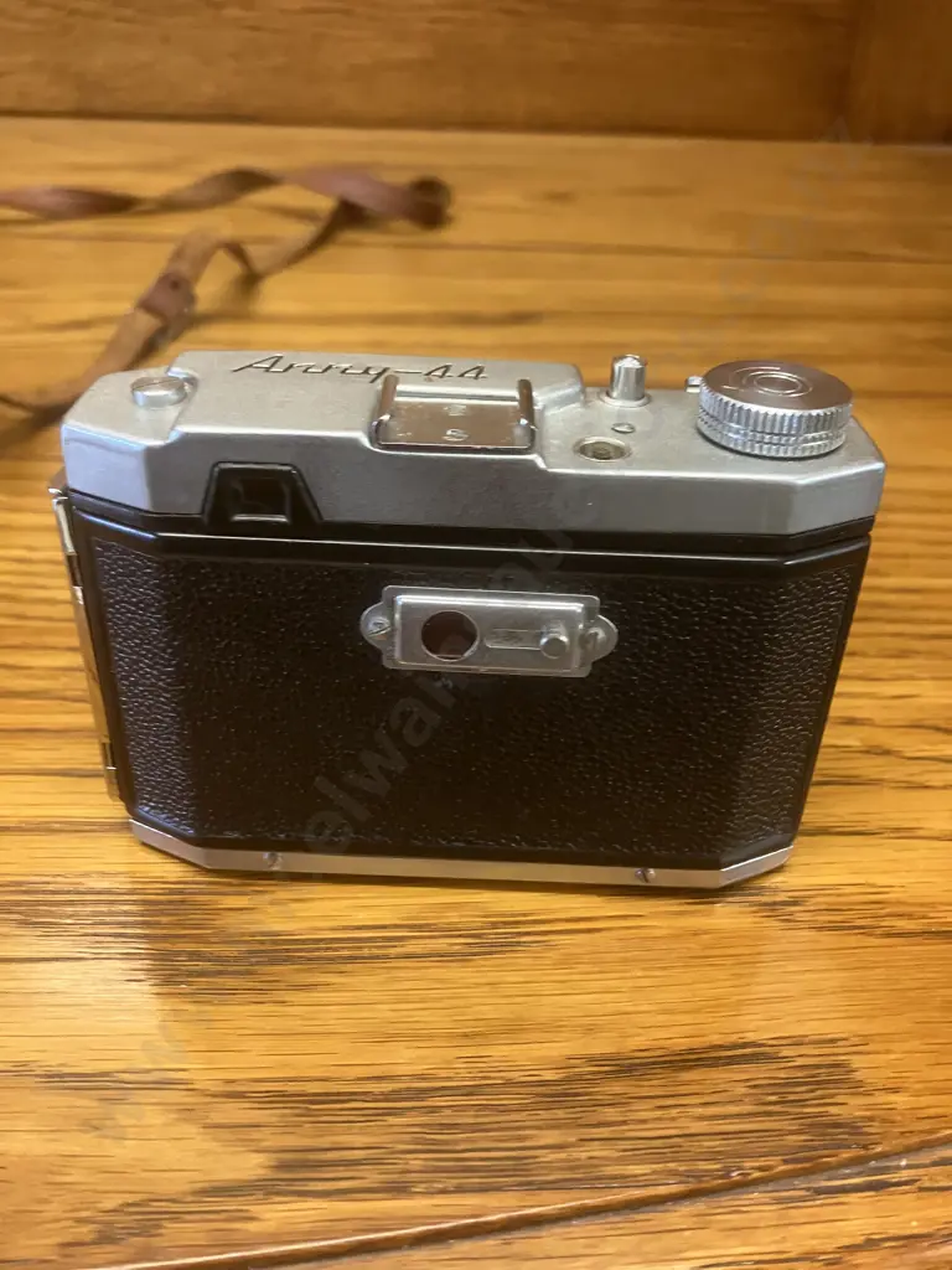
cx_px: 476
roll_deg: -3.3
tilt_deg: -33.9
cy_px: 635
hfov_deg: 49.7
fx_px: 1027
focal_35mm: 28
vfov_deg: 63.4
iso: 320
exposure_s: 1/33
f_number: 1.8
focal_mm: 3.99
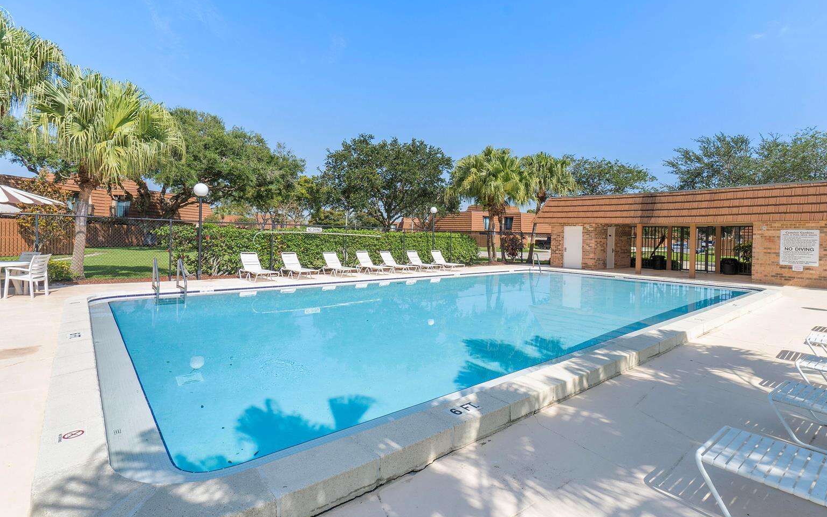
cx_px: 414
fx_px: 395
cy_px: 239
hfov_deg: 92.6
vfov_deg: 66.3
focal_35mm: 18
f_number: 22
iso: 100
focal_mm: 11
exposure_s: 1/50
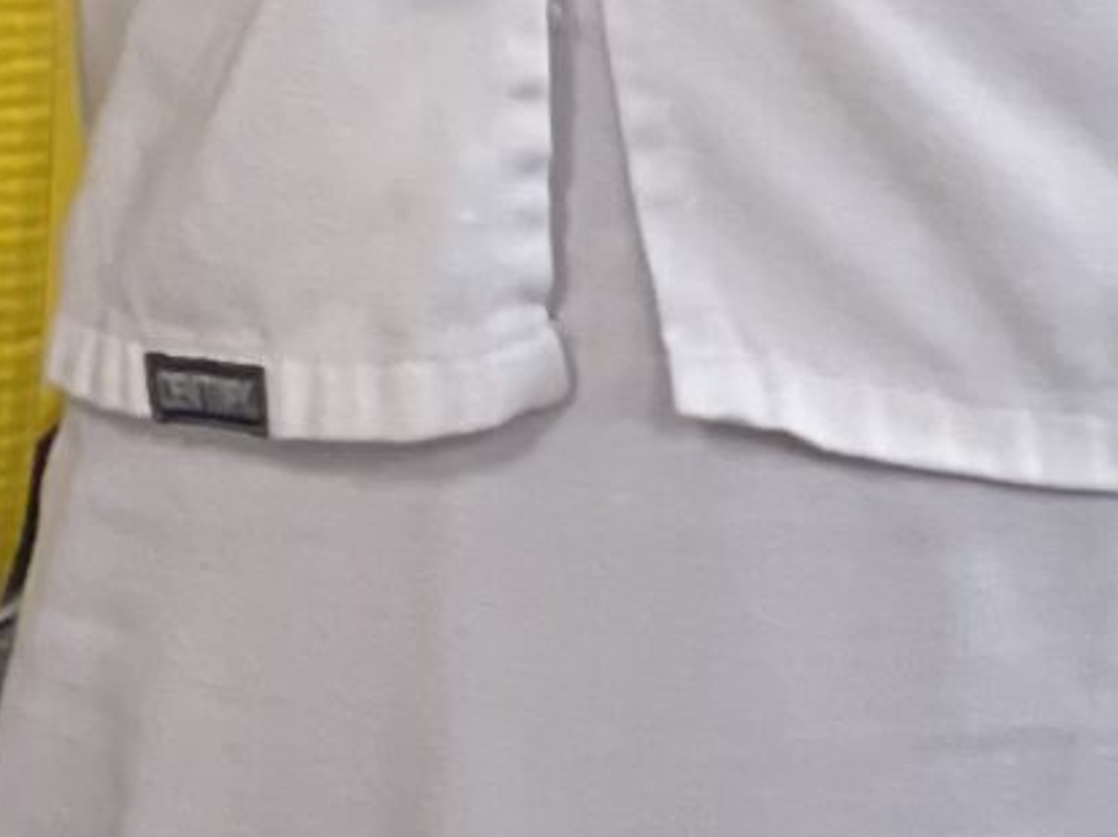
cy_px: -1655
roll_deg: -3.0
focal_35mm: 396
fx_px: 12782
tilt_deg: -9.8
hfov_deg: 4.9
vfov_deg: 3.7
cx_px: -1140
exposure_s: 1/40
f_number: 2.2
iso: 200
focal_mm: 7.5
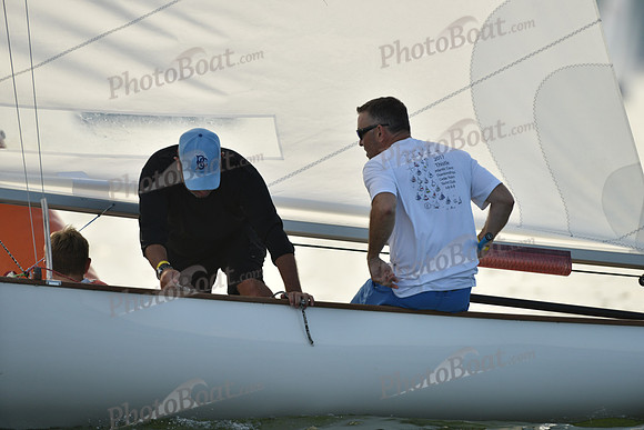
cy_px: 215
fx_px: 10735
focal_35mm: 600
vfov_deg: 2.3
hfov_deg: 3.4
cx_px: 322
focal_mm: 600
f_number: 5
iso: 250
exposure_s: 1/1600
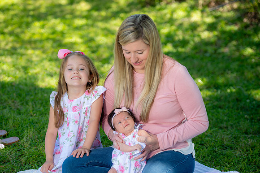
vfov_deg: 13.7
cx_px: 130
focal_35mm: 100
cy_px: 86
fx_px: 722
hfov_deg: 20.4
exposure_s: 1/250
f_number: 2.8
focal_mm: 100
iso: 100
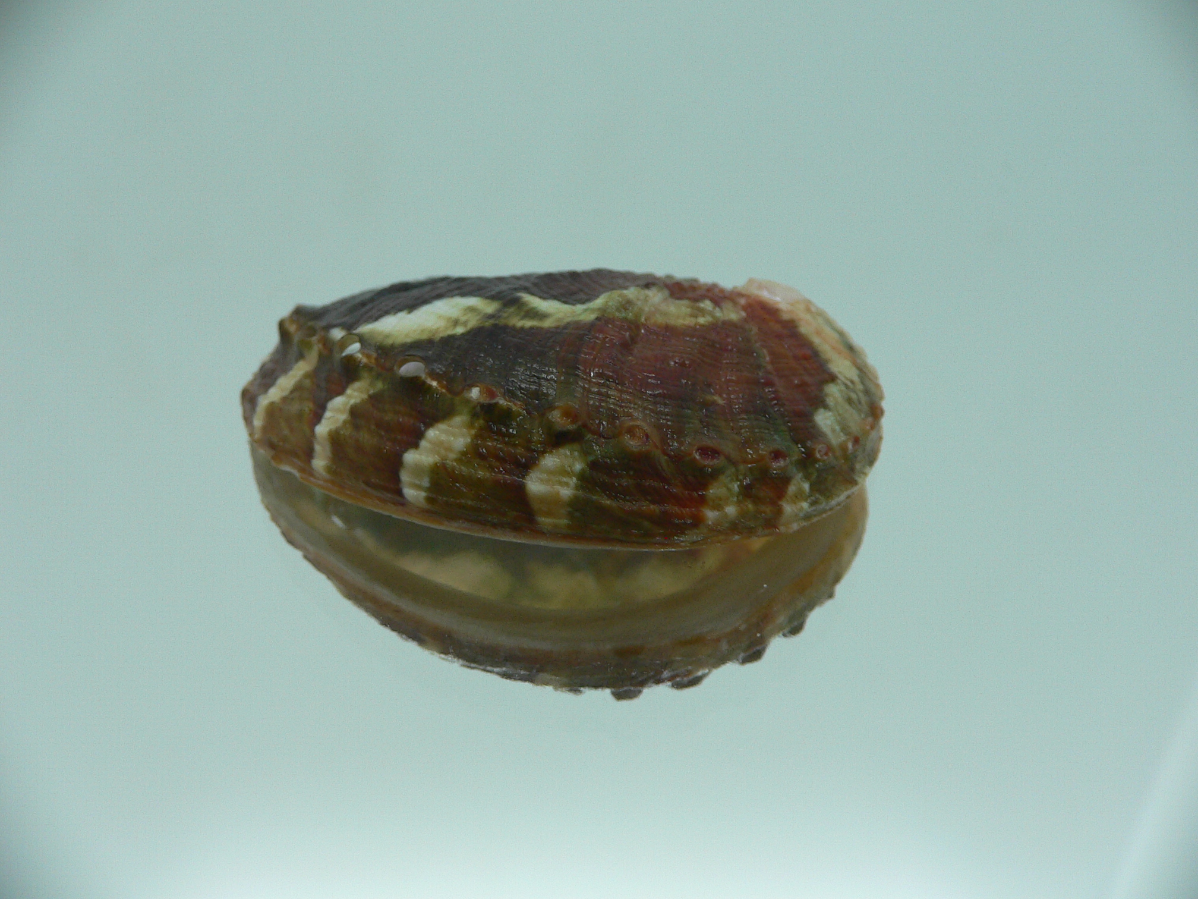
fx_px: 1211
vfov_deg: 40.7
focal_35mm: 35
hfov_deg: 52.6
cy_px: 450
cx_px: 599
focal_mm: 4.6
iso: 100
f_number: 2.8
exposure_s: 1/60
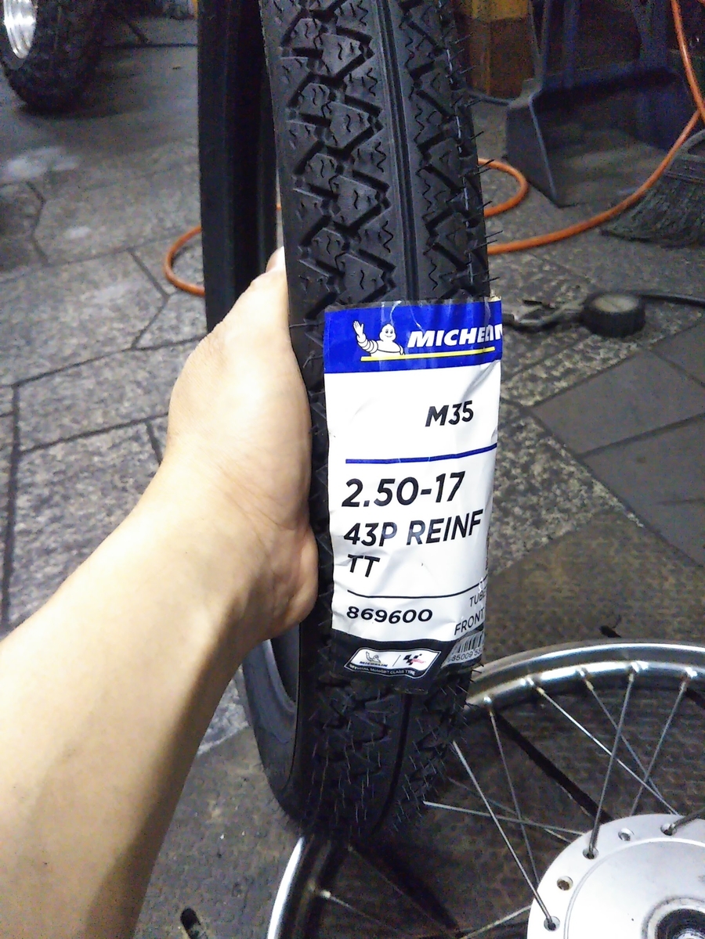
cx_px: 352
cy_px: 470
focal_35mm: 30
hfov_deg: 46.8
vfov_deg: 60.0
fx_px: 815
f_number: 2.2
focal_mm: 4
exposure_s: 1/23
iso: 836
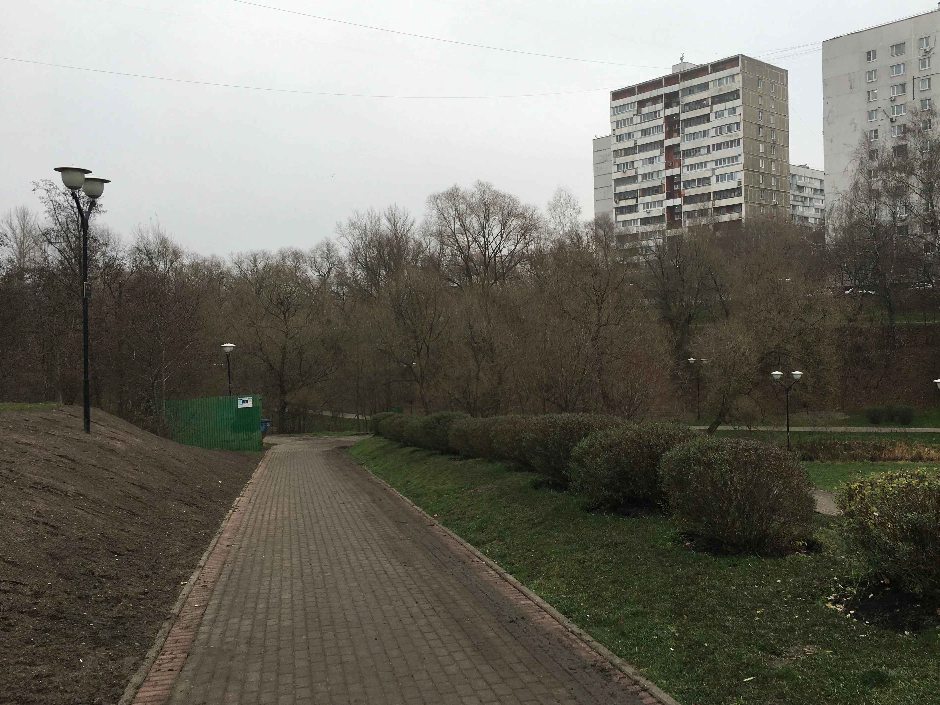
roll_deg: +1.1
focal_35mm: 31
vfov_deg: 45.4
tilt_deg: -1.2
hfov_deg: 58.3
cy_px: 361
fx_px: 842
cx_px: 501
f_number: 2.2
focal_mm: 4.15
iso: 25
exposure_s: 1/242
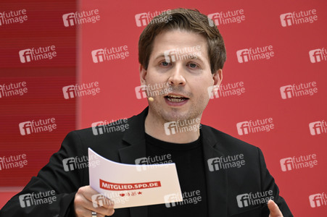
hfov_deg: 4.1
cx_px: 164
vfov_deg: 2.7
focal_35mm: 500
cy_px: 108
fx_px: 4538
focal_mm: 500
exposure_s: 1/800
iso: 2500
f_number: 5.6
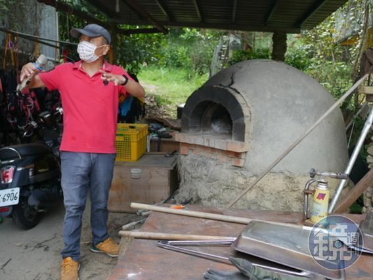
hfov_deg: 60.0
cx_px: 186
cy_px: 140
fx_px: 323
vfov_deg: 46.8
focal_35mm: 30
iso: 200
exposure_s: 1/400
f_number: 2.2
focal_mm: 15
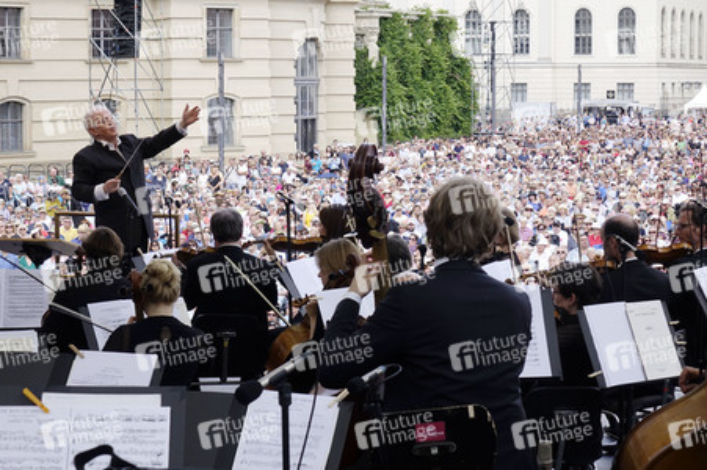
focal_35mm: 98
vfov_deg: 13.9
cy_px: 235
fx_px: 1923
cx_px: 354
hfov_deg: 20.8
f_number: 5.6
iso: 100
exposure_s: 1/160
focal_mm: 36
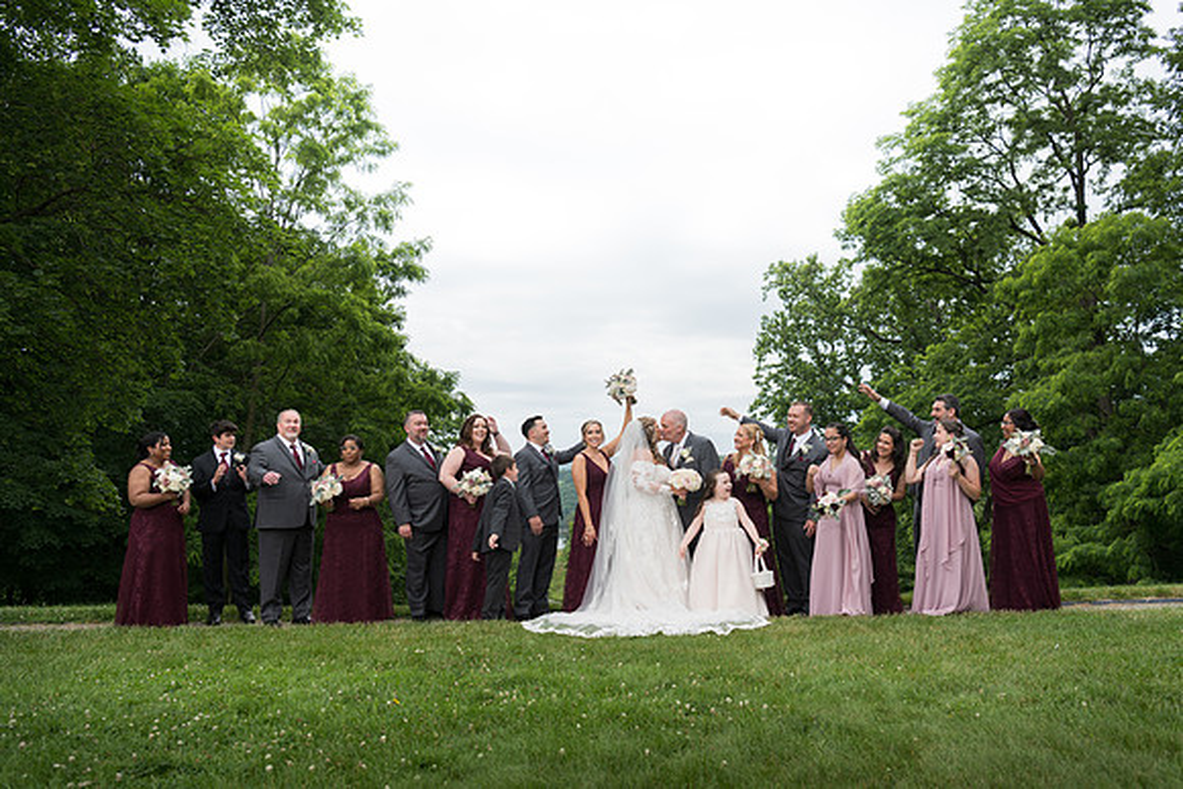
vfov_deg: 41.7
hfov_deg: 59.5
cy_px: 394
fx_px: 1035
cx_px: 592
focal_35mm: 31
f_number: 4.5
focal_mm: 31
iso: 64
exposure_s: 1/320
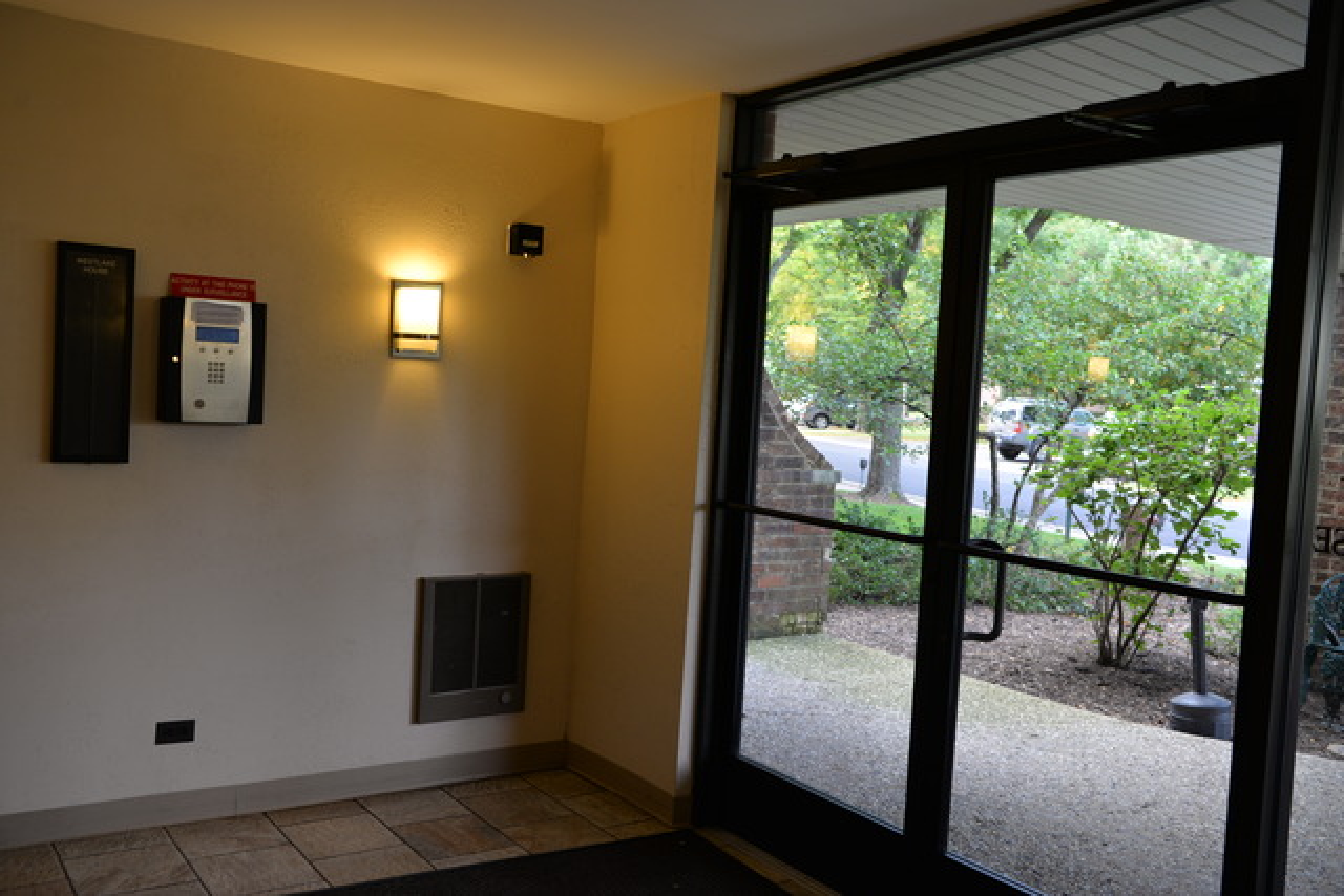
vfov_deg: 38.9
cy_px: 448
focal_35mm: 34
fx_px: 1270
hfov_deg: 55.8
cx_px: 672
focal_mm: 34
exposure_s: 1/80
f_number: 4.5
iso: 400
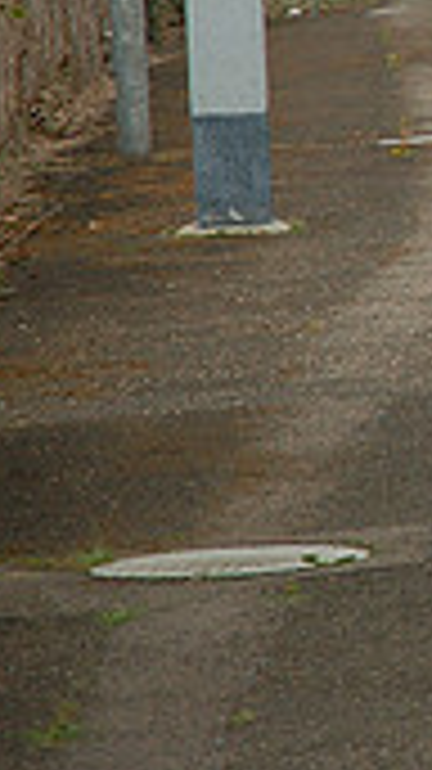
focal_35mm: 346
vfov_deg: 6.2
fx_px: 7052
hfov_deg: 3.4
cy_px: -14
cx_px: 1274
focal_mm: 65
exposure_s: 1/500
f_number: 4.5
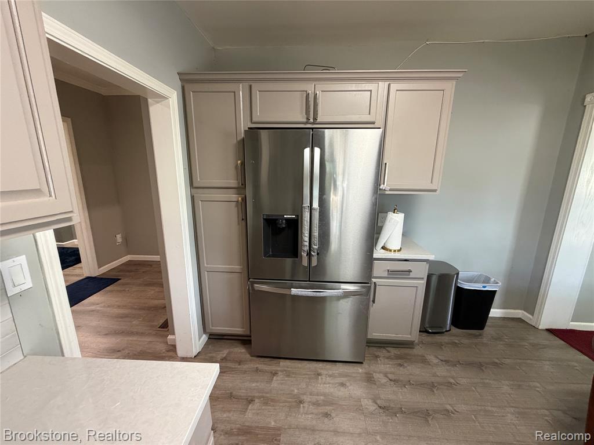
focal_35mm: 14
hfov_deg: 102.1
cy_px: 222
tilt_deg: -13.5
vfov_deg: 85.7
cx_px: 297
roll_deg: +0.3
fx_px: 240
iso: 320
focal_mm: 2.22
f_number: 2.2
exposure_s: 1/60
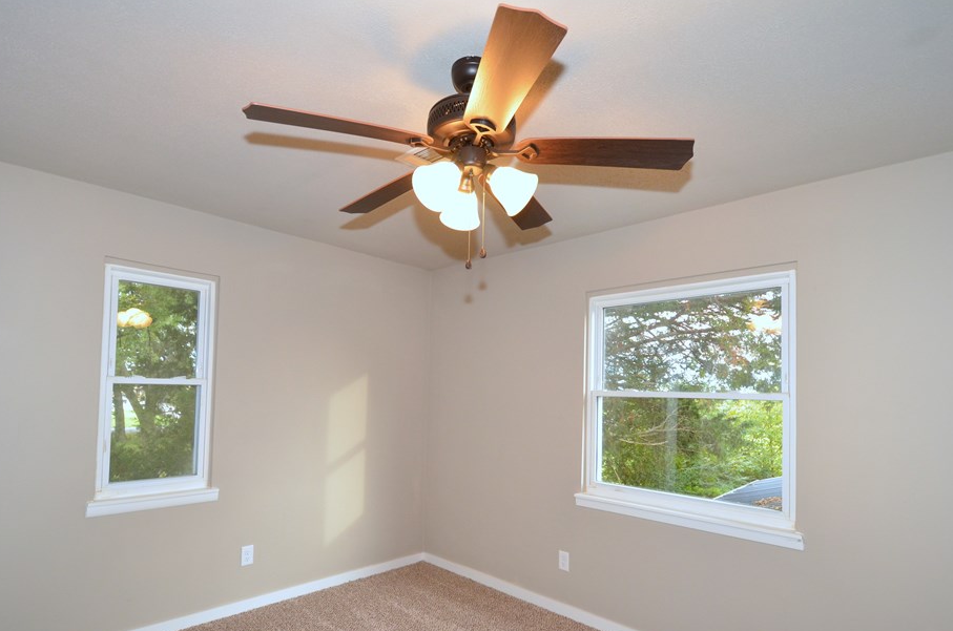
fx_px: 476
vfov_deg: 66.7
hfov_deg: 90.1
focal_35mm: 18
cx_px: 455
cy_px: 369
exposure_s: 1/60
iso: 640
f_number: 4
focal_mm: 10
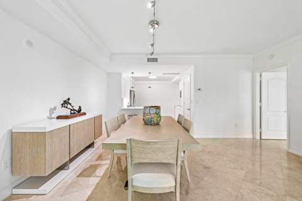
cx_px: 151
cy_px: 100
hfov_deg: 104.3
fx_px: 117
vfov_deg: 81.1
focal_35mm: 14
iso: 2500
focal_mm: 14
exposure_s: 1/200
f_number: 8
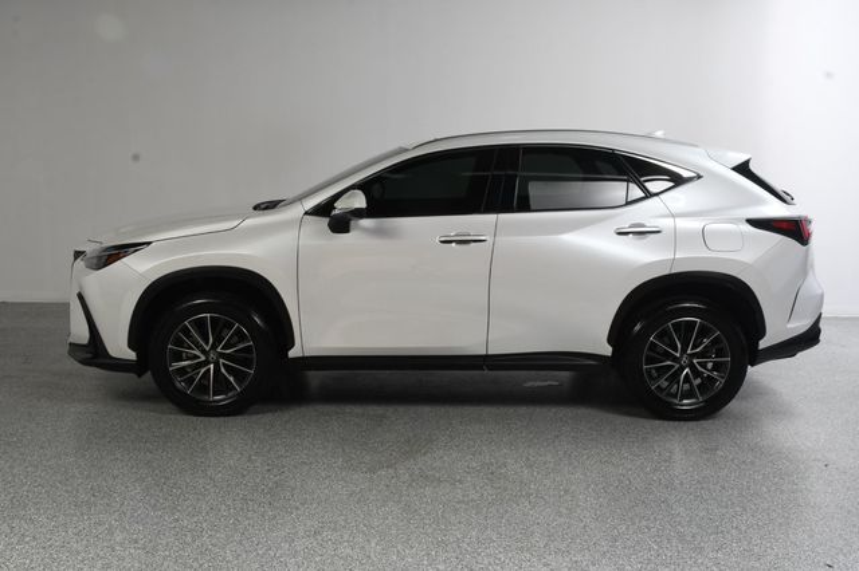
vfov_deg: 34.2
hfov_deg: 49.6
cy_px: 286
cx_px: 430
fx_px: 930
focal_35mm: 39
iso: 100
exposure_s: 1/160
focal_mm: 26
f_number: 13
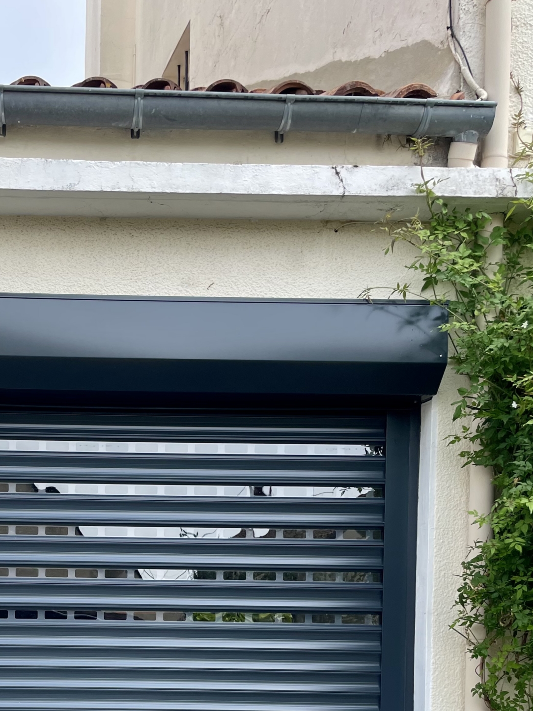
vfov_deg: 39.2
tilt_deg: -1.8
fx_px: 945
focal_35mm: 46
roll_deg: -0.5
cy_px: 597
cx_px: 78
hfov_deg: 30.4
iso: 32
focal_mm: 4.2
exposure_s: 1/1511
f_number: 1.6
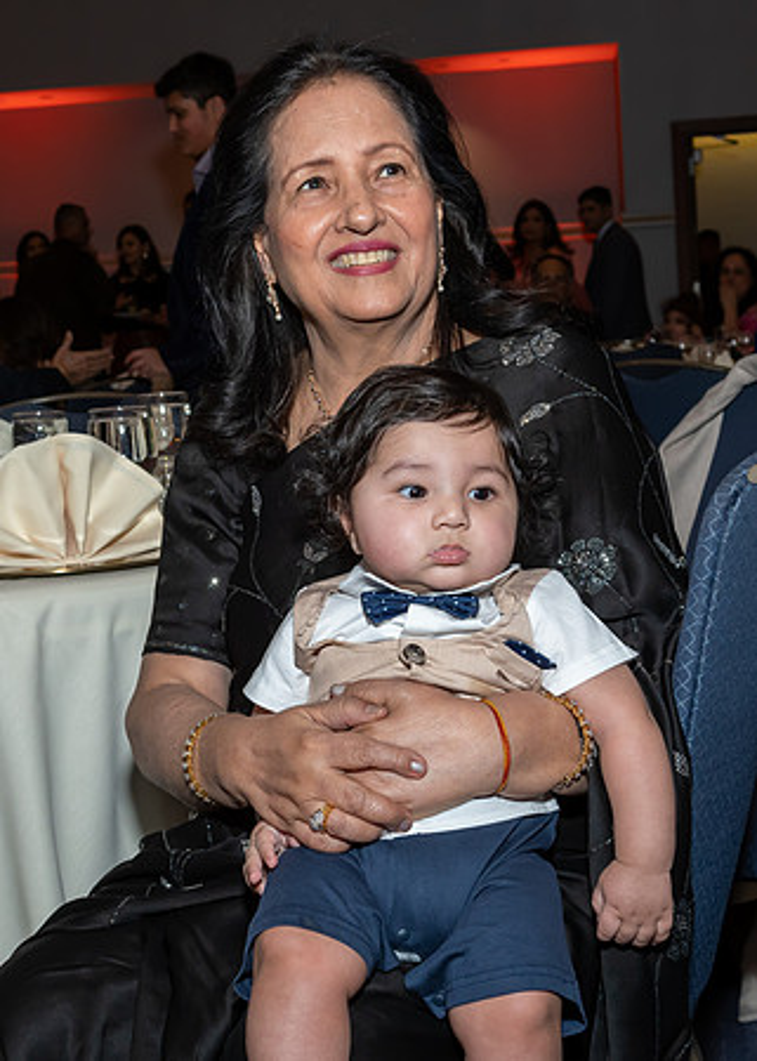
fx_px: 2057
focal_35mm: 68
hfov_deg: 20.8
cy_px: 518
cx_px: 280
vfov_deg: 28.9
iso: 500
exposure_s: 1/250
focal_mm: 30
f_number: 6.3
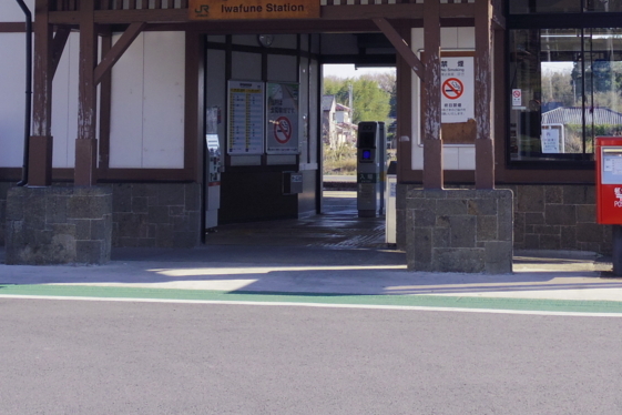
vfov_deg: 17.6
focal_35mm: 76
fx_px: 1313
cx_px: 330
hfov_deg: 26.6
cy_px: 26
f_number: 4
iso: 200
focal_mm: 8.6
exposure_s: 1/125
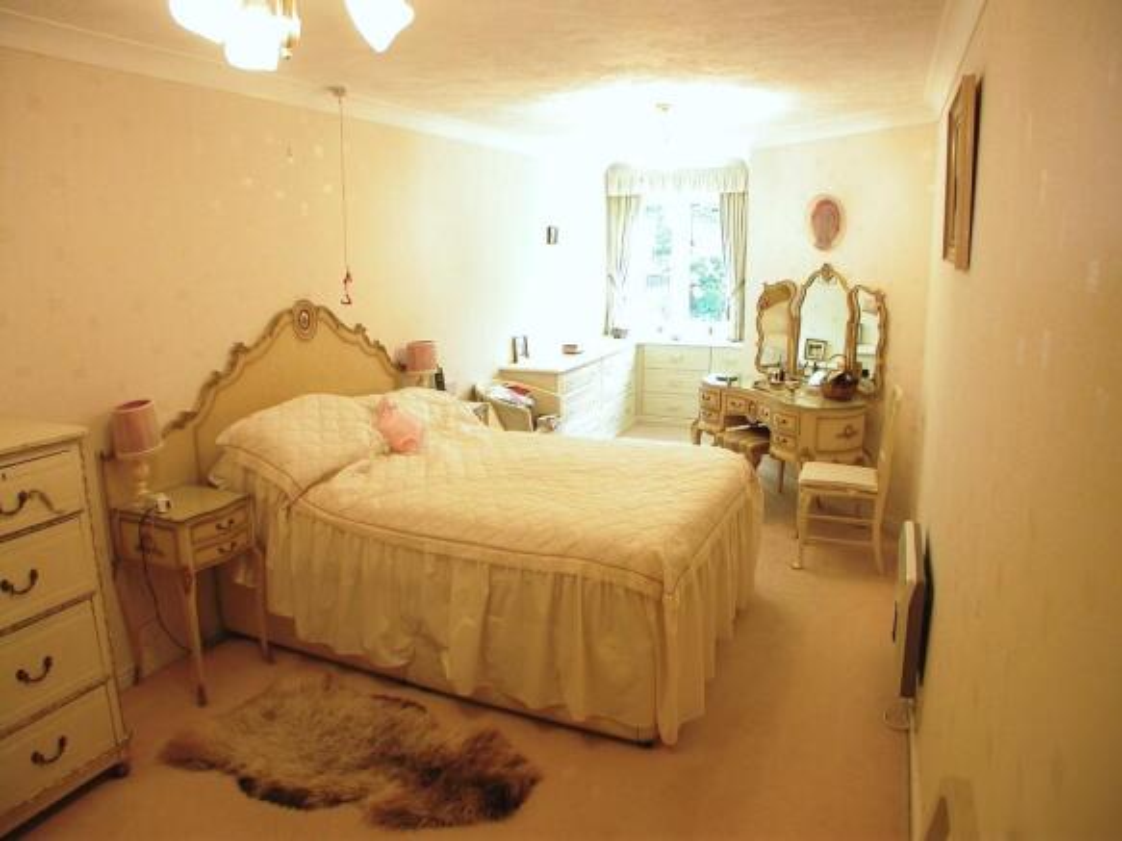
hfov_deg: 49.0
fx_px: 1231
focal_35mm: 38
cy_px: 420
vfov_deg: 37.7
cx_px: 561
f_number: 2.6
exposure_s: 1/13.6
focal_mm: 7.85
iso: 100
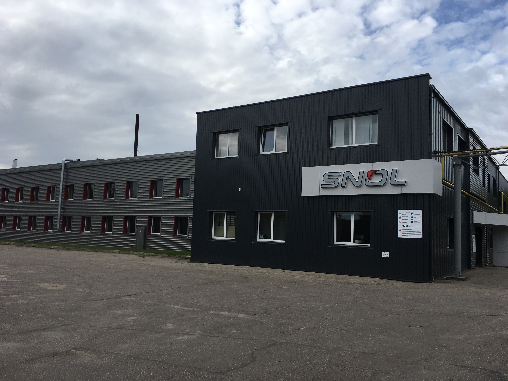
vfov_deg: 46.8
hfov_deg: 60.0
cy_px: 194
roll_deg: -2.0
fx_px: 440
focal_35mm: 30
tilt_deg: +7.6
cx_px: 260
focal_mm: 4.15
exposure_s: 1/1183
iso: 25
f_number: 2.2
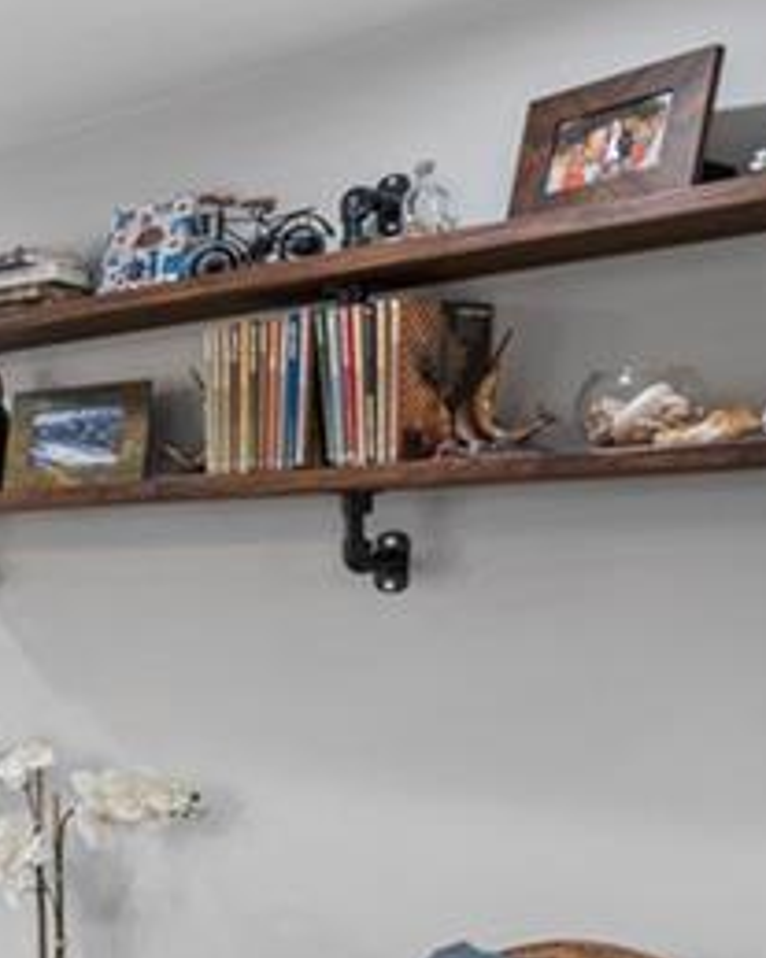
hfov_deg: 19.2
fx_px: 1474
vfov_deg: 35.4
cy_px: 695
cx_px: -718
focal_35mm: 52
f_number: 7.1
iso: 400
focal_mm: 14
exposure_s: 1/2.5
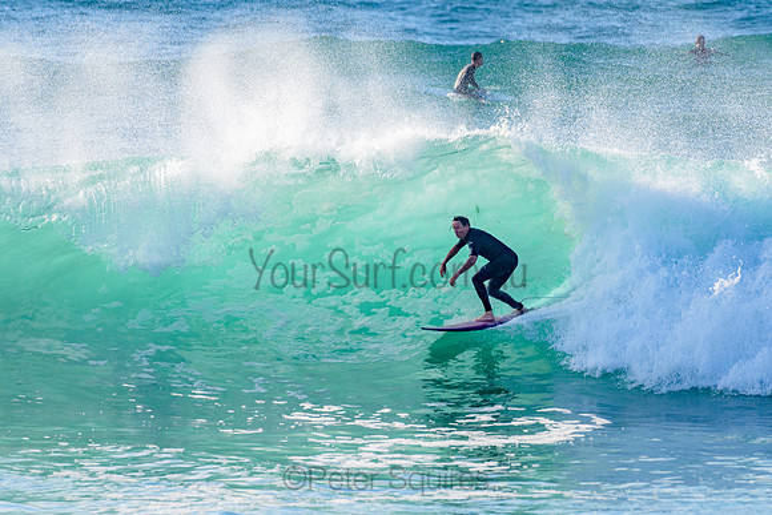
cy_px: 251
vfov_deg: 2.2
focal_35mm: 613
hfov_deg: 3.4
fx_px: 13153
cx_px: 422
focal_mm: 500
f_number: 5.6
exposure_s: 1/2000
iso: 220
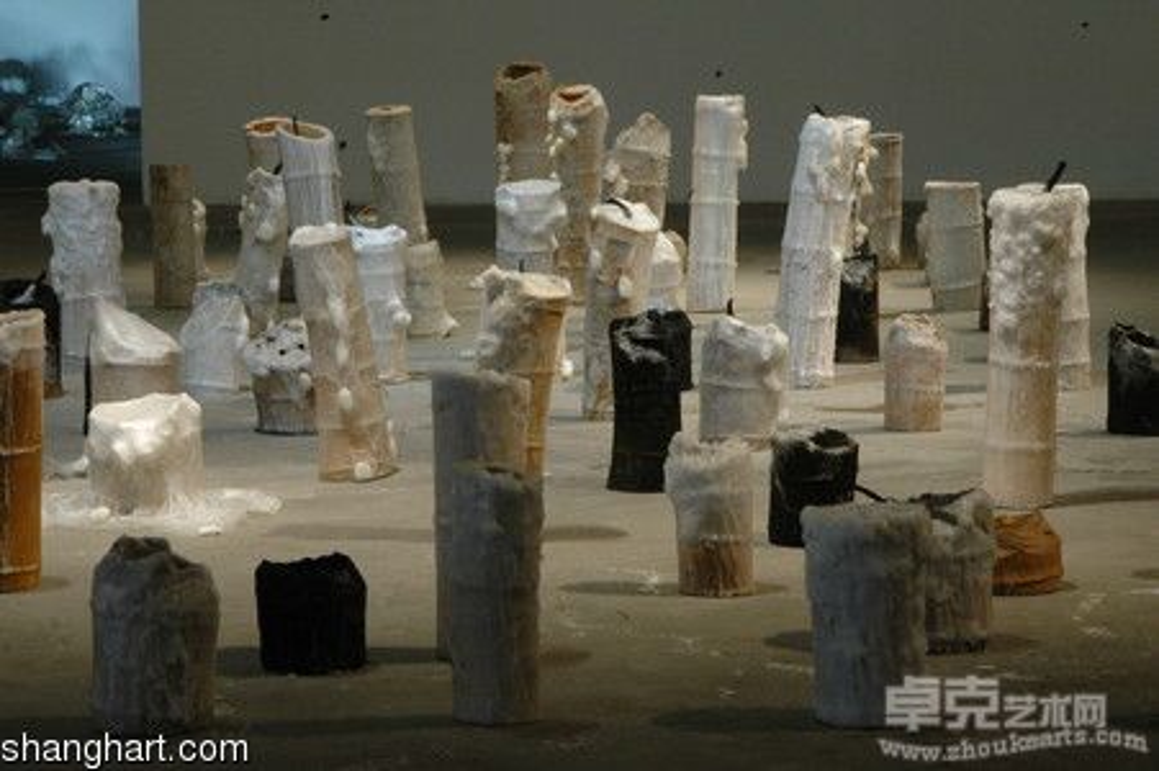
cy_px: 386
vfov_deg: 12.2
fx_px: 3619
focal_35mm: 112
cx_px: 580
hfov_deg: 18.2
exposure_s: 1
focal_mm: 75
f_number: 32
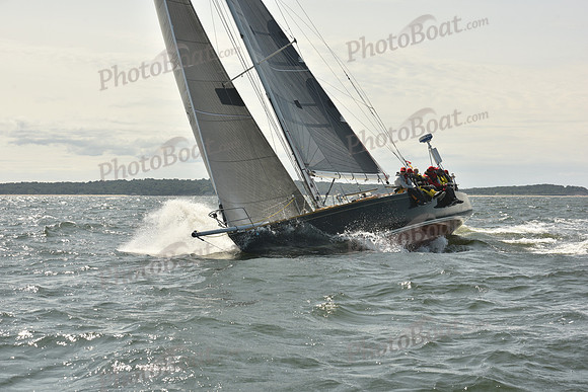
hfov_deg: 24.8
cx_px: 294
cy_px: 196
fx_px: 1340
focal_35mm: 82
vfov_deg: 16.7
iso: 250
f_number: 9
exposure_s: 1/800
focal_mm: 82
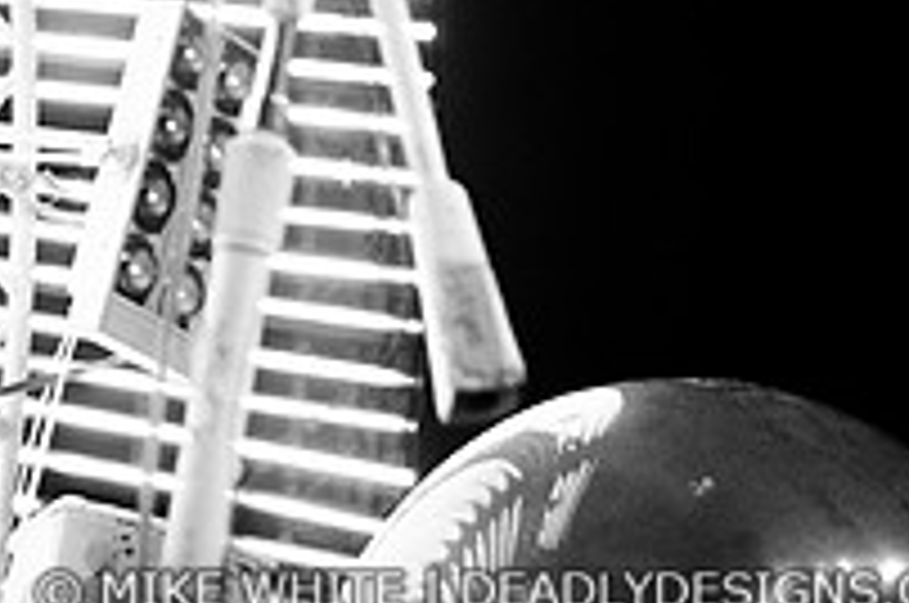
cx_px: -274
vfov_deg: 8.9
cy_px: -234
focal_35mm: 150
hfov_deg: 13.2
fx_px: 3792
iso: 1600
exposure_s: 1/400
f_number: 3.5
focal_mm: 35
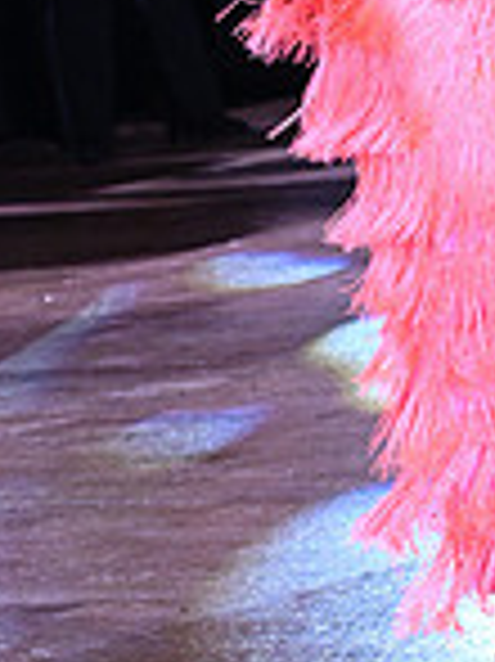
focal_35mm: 345
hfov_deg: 4.3
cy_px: -279
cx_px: 754
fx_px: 6587
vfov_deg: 5.7
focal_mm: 91
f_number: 7.1
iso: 5000
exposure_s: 1/320
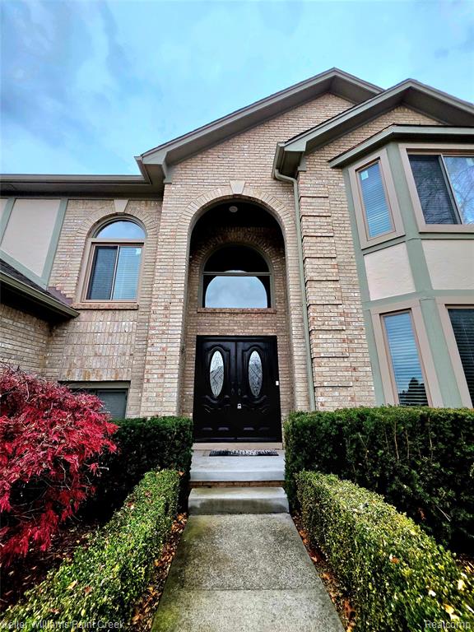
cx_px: 237
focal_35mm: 13
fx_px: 237
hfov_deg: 89.9
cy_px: 316
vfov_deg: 106.2
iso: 320
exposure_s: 1/370
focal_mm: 2.2
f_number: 1.9
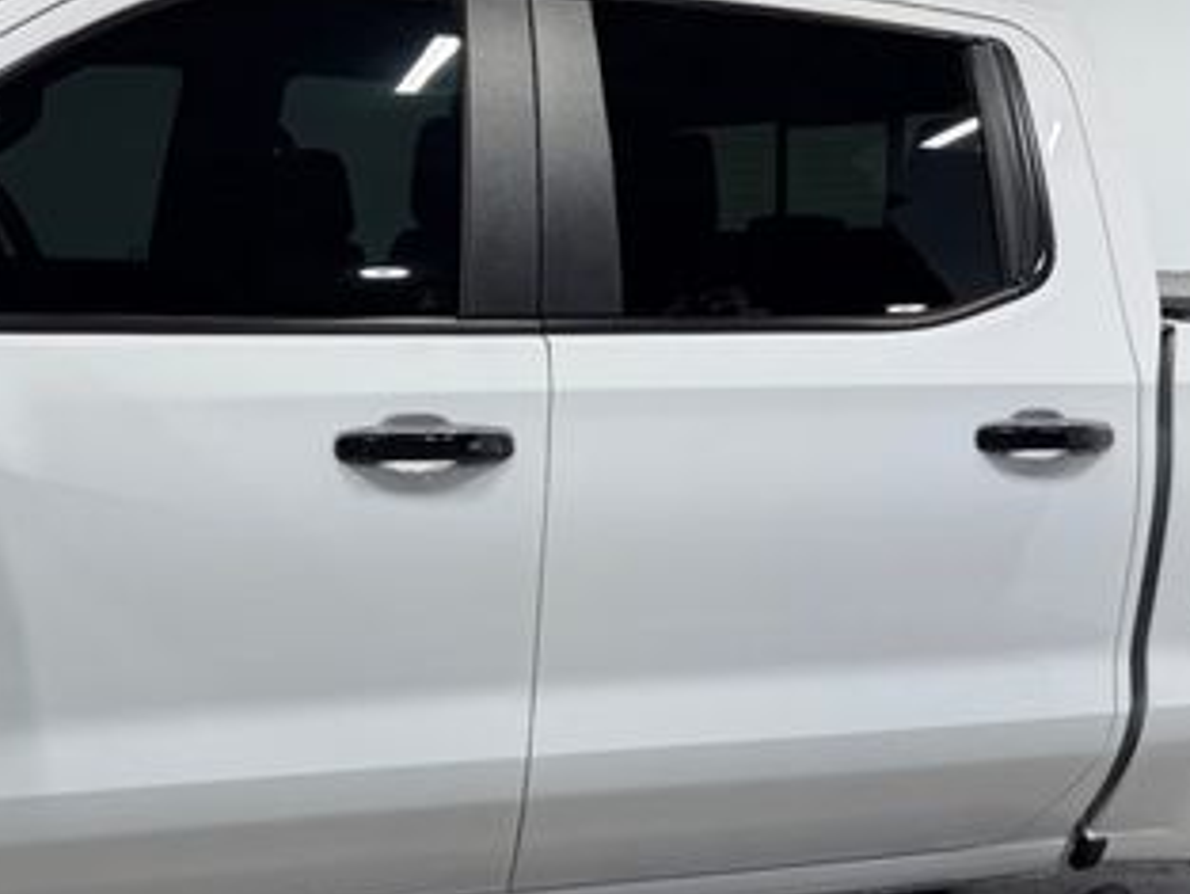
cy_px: 514
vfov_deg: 29.7
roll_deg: +2.2
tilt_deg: -13.8
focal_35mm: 49
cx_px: 335
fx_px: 1685
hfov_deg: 38.1
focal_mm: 6.76
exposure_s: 1/294
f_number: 1.78
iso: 80
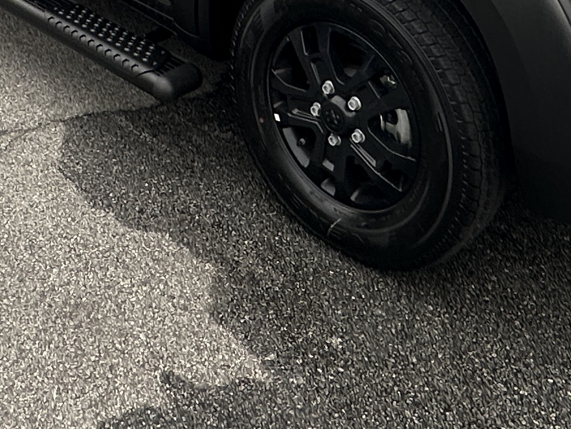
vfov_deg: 18.0
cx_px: 142
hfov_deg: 29.8
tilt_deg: -0.4
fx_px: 1056
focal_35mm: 64
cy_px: -356
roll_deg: -1.1
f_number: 2.2
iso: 40
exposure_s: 1/265
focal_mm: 2.22
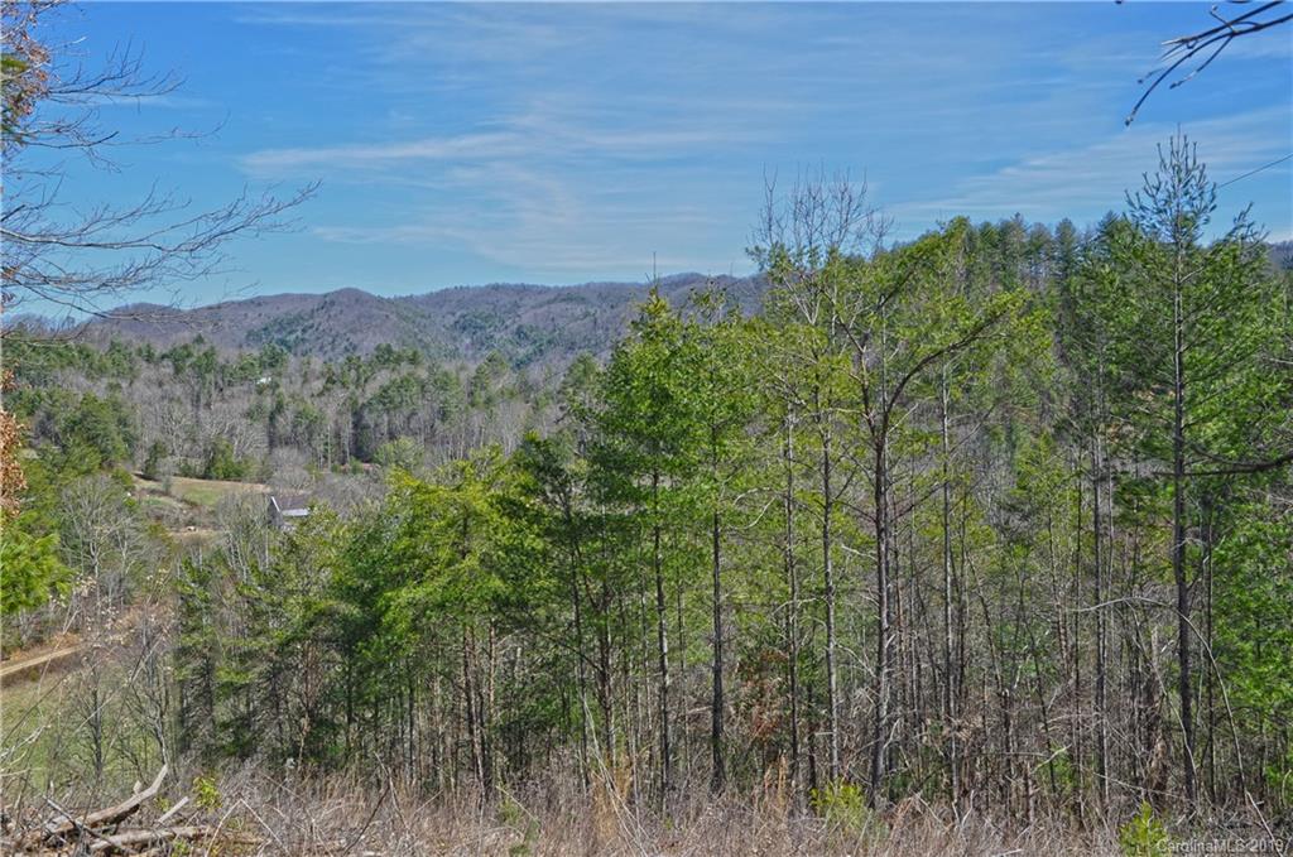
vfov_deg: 36.7
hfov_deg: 53.2
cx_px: 646
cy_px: 428
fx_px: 1291
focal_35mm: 36
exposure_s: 1/200
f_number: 10
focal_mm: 24
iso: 200
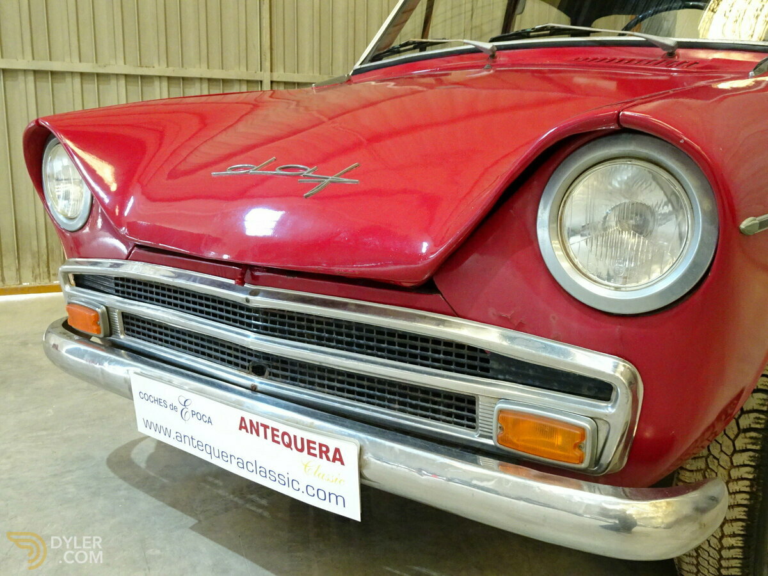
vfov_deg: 42.9
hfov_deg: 55.4
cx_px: 384
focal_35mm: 33
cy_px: 288
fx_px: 732
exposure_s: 1/15
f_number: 4
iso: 800
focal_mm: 5.61
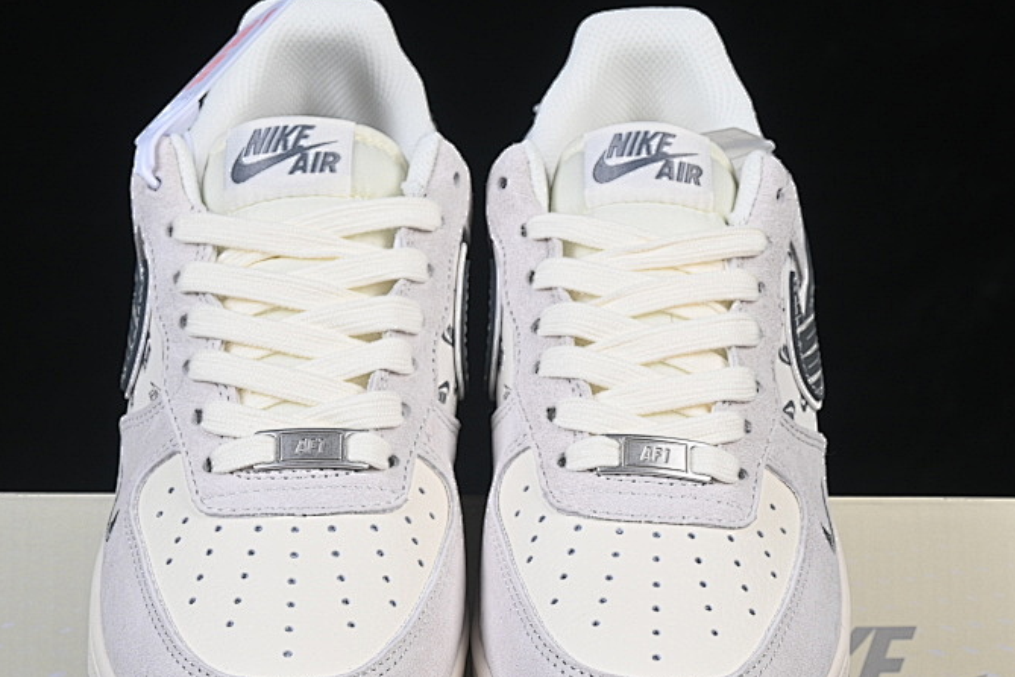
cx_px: 498
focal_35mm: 121
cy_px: 516
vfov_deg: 11.3
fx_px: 3411
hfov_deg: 16.9
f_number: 8
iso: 160
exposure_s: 1/80
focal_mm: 50
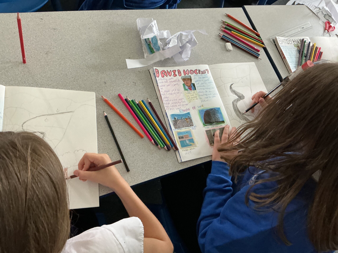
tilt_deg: -59.6
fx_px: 283
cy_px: 126
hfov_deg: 61.7
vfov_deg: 48.2
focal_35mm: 29
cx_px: 169
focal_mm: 3
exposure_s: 1/60
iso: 250
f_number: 1.8
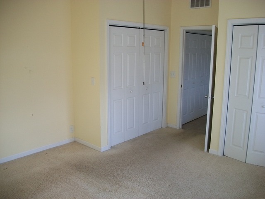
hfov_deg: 56.8
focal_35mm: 32
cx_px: 132
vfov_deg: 44.2
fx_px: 245
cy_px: 100
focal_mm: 5.7
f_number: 2.9
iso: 80
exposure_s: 1/60
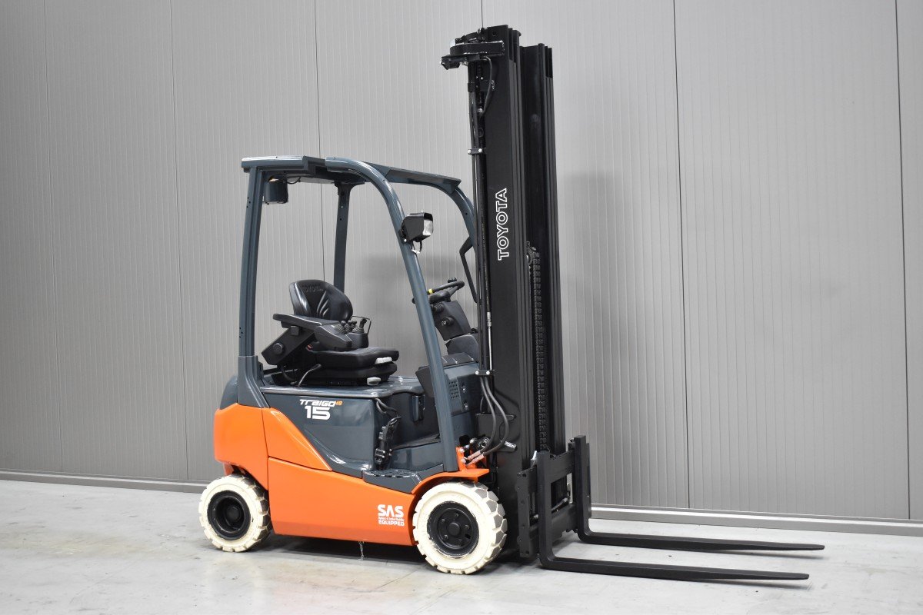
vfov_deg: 31.9
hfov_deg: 46.4
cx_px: 462
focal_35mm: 42
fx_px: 1077
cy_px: 308
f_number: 4.2
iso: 1250
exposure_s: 1/30
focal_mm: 28
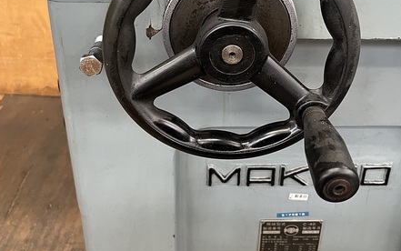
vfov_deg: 31.1
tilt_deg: -26.9
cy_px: 45
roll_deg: -1.1
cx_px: 226
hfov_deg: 49.1
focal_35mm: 40
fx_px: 437
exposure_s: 1/60
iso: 400
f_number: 1.6
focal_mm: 5.1
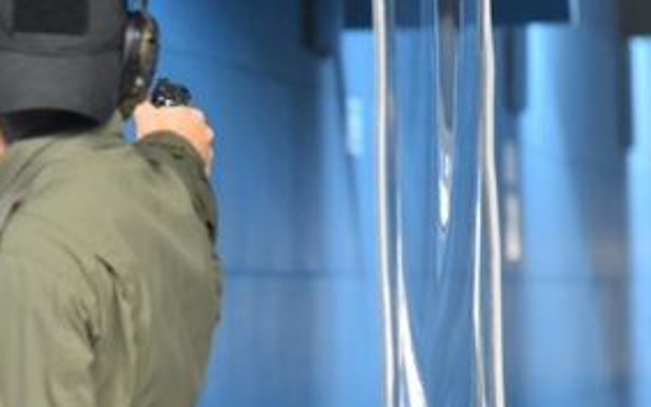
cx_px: 75
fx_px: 5764
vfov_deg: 4.0
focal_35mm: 325
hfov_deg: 6.5
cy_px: 314
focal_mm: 120
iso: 900
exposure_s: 1/60
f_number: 4
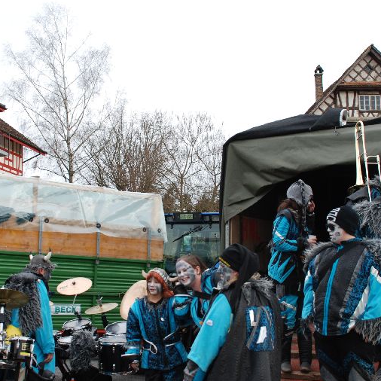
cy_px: 212
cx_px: 175
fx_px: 772
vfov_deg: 27.7
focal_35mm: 62
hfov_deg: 27.7
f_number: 5.6
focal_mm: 24
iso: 200
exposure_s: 1/125
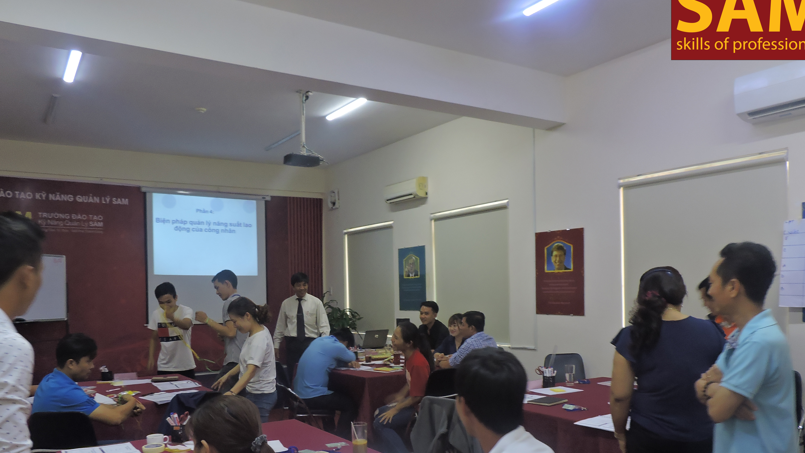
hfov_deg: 66.0
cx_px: 385
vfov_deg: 39.6
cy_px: 308
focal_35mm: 29
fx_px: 619
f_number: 3
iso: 250
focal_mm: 4.3
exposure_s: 1/30
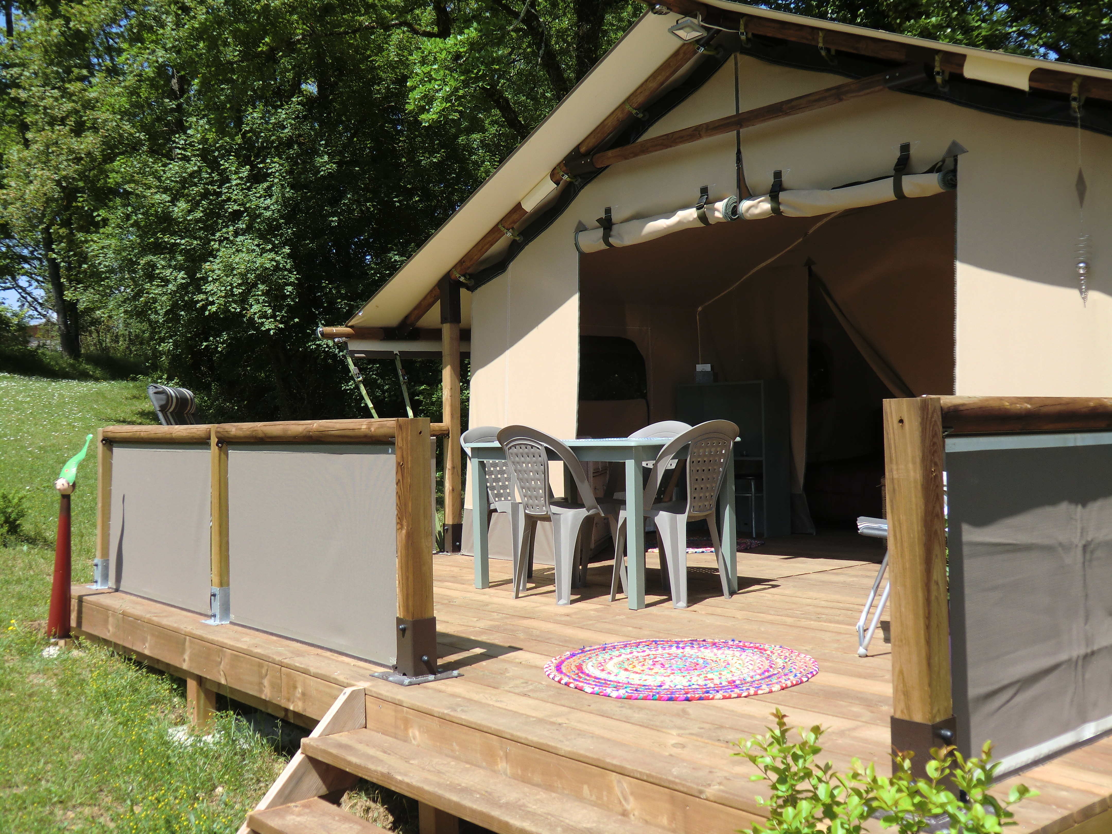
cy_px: 417
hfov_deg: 54.0
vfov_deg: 41.8
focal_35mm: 34
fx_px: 1092
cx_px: 556
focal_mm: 6.1
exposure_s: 1/400
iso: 64
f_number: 3.6
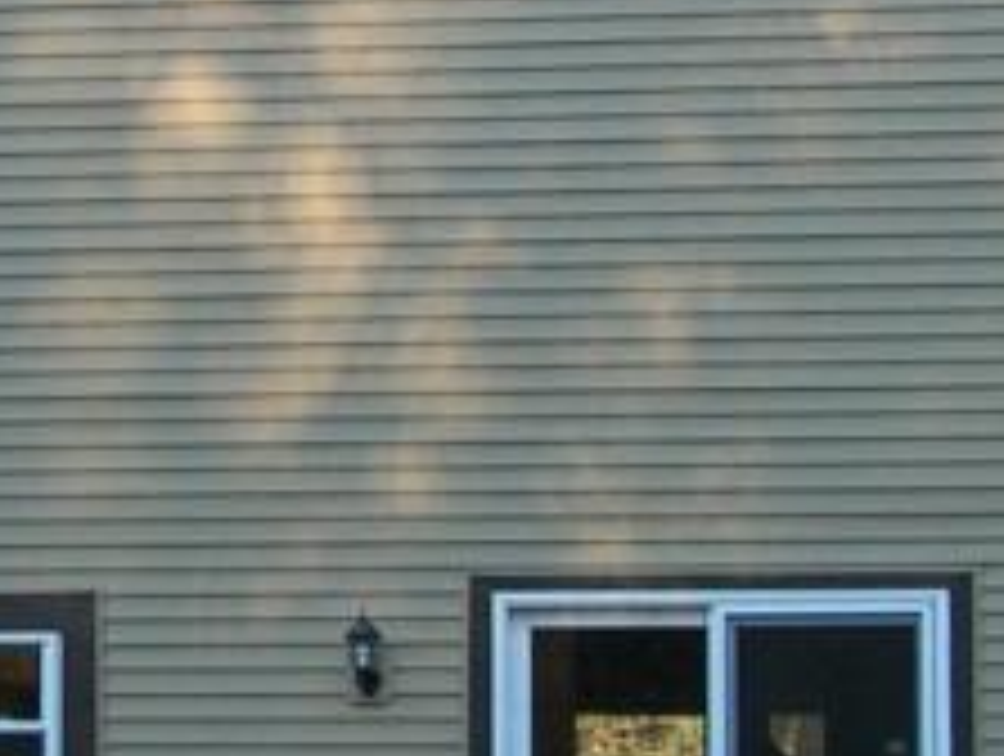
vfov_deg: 9.0
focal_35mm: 165
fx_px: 4793
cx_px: 158
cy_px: 297
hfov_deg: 11.9
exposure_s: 1/88
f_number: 2.7
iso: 50
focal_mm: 6
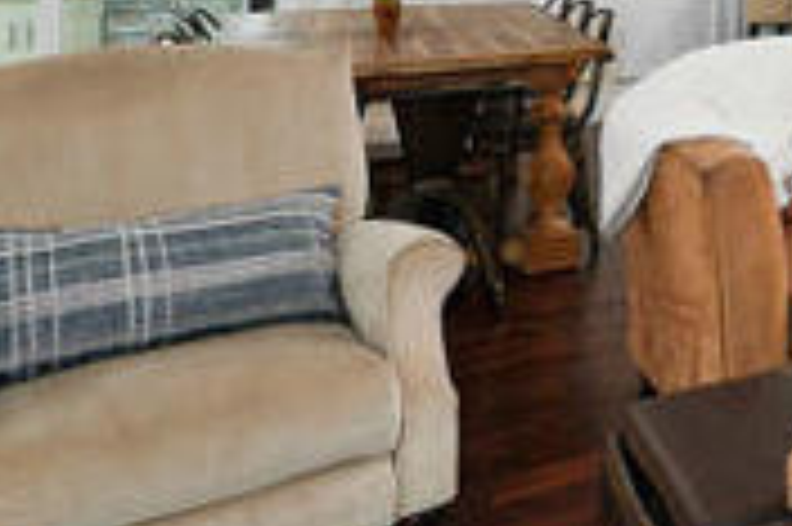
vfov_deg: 23.6
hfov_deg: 25.9
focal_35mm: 51
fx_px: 1121
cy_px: -139
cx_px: 1251
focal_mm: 14
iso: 400
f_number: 7.1
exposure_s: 1/13
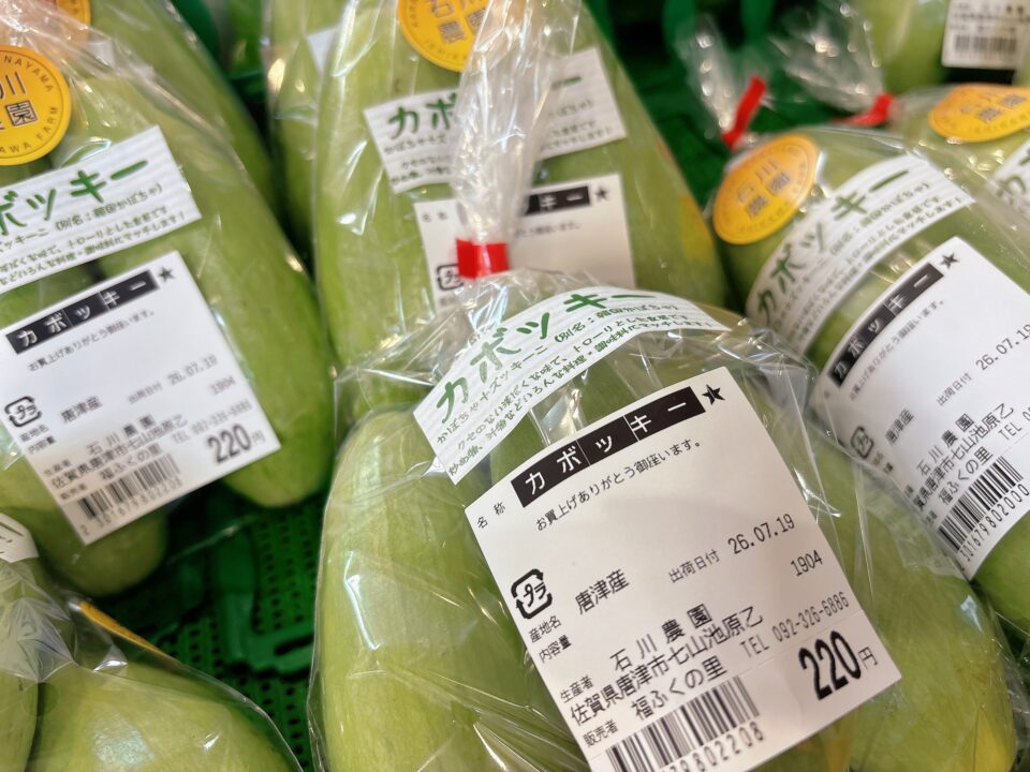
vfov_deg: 53.1
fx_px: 774
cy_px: 386
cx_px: 515
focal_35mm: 26
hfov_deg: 67.3
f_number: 1.6
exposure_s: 1/60
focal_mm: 5.96
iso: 80
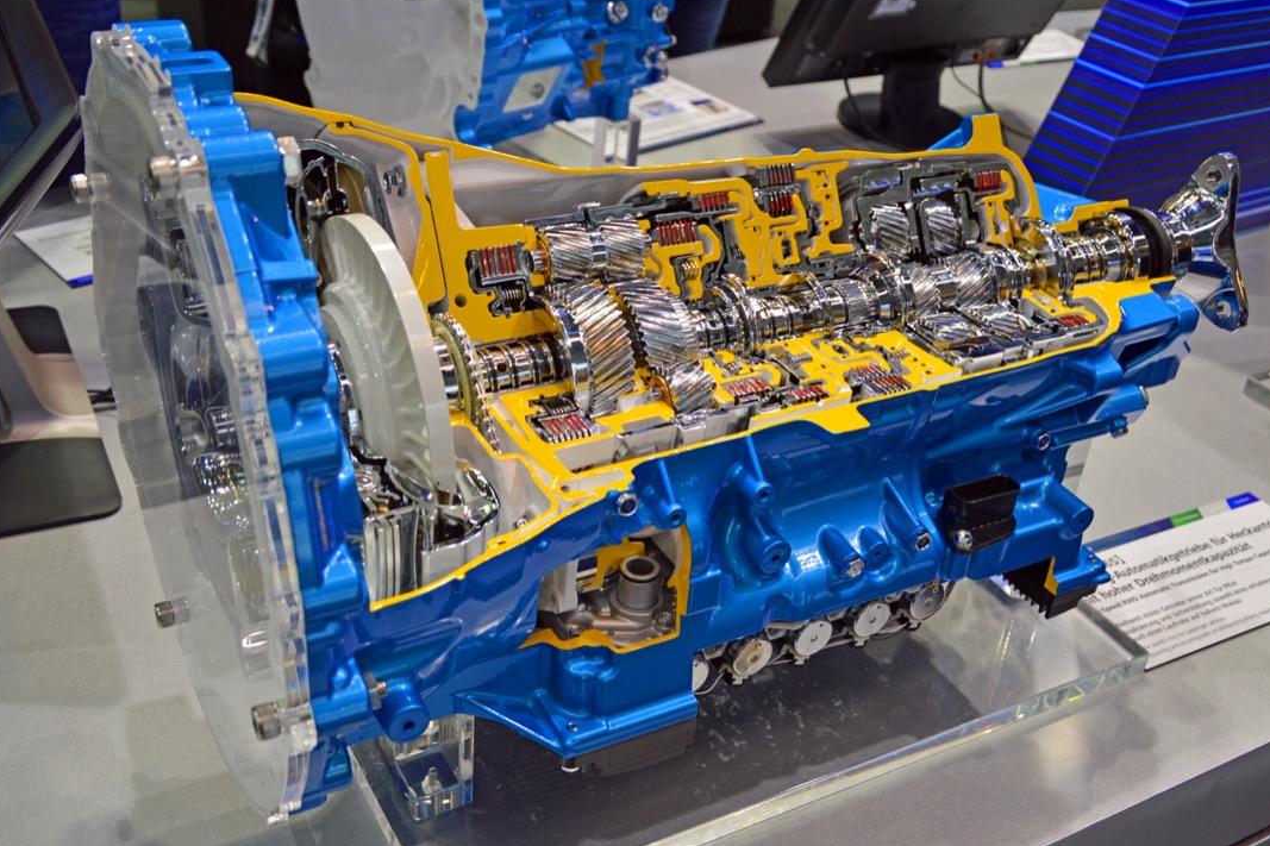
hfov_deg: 55.8
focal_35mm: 34
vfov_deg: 38.9
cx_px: 646
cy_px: 427
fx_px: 1199
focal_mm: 22
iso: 180
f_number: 3.8
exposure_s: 1/60
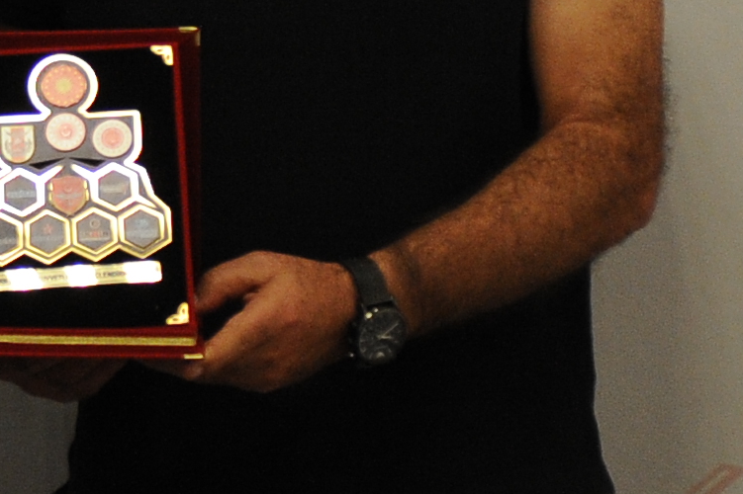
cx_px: -23
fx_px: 5611
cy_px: -64
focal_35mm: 272
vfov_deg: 5.0
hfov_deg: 7.5
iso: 1600
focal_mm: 48
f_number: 2.8
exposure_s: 1/400
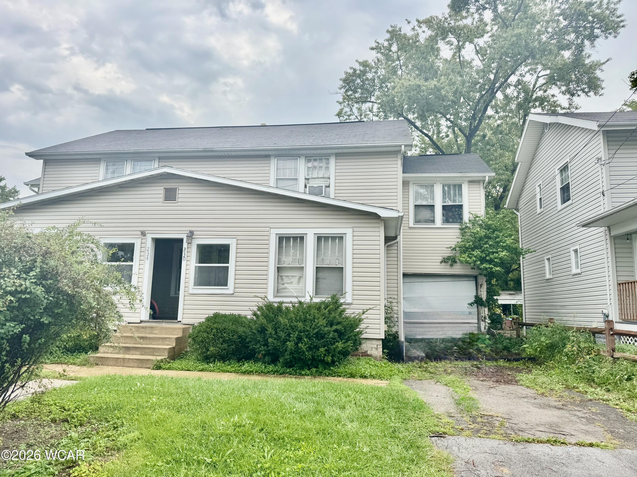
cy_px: 238
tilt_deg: +8.1
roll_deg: -2.1
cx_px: 318
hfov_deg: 71.6
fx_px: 442
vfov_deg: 56.8
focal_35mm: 24
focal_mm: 6.76
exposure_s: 1/1818
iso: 80
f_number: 1.78
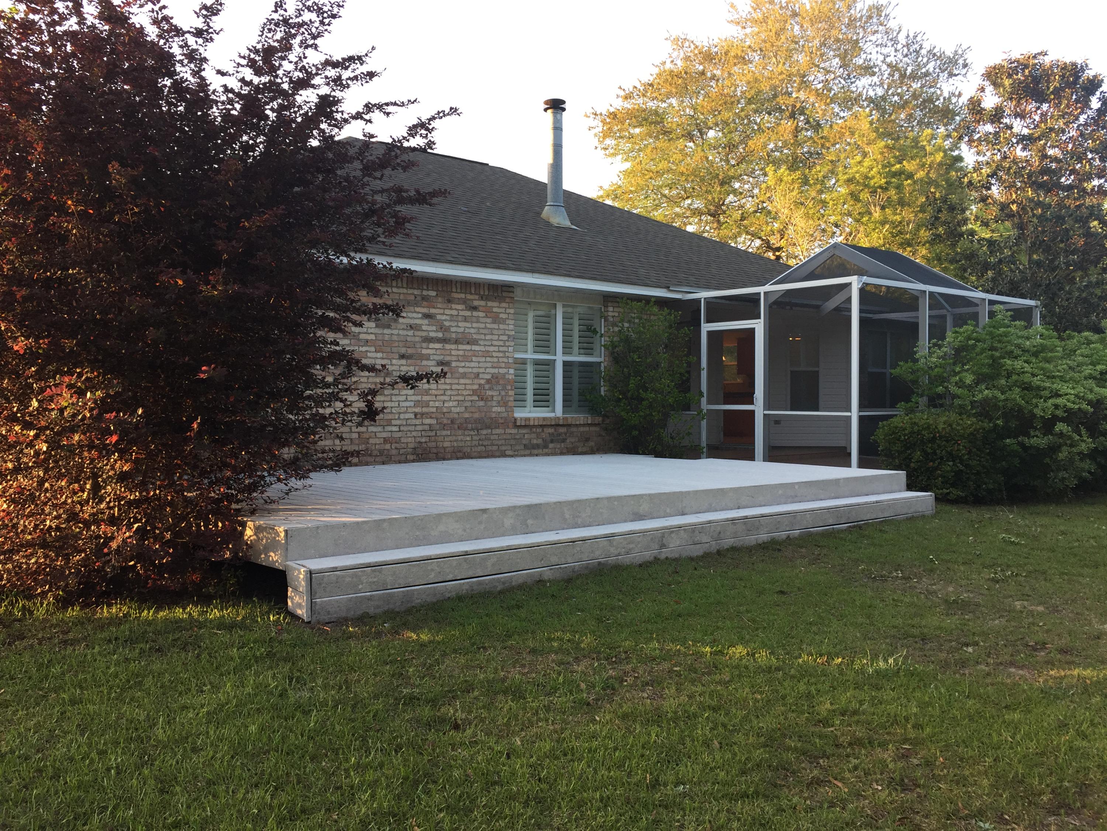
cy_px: 416
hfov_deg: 61.7
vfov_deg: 48.2
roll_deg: -0.7
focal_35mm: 29
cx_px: 554
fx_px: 927
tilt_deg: -0.6
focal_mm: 4.15
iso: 40
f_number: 2.2
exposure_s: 1/120
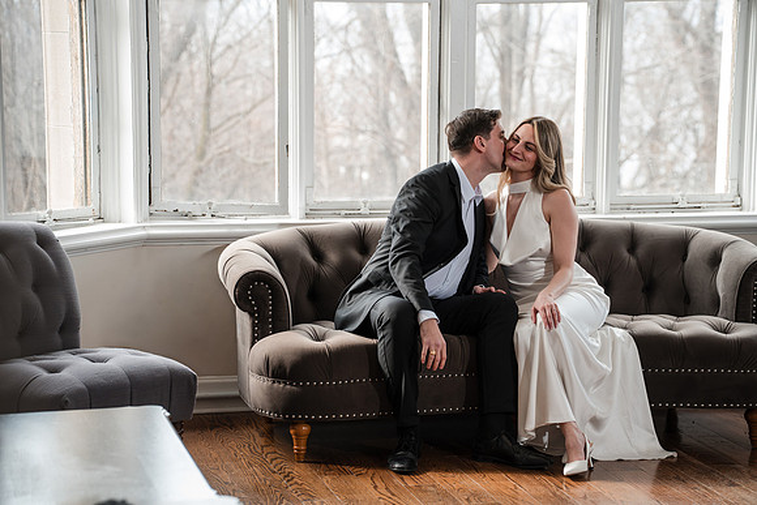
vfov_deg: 14.4
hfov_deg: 21.4
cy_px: 252
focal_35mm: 95
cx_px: 378
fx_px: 2004
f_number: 4
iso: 800
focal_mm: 92
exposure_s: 1/250
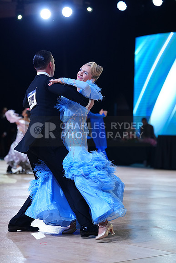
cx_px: 88
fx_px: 747
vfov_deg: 20.0
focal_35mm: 102
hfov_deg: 13.4
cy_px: 132
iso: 800
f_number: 2.8
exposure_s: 1/500
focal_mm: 102
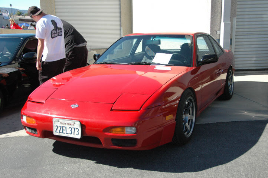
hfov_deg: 45.0
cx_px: 134
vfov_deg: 30.8
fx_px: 324
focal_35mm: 44
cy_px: 89
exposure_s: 1/2500
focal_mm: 29
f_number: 4.2
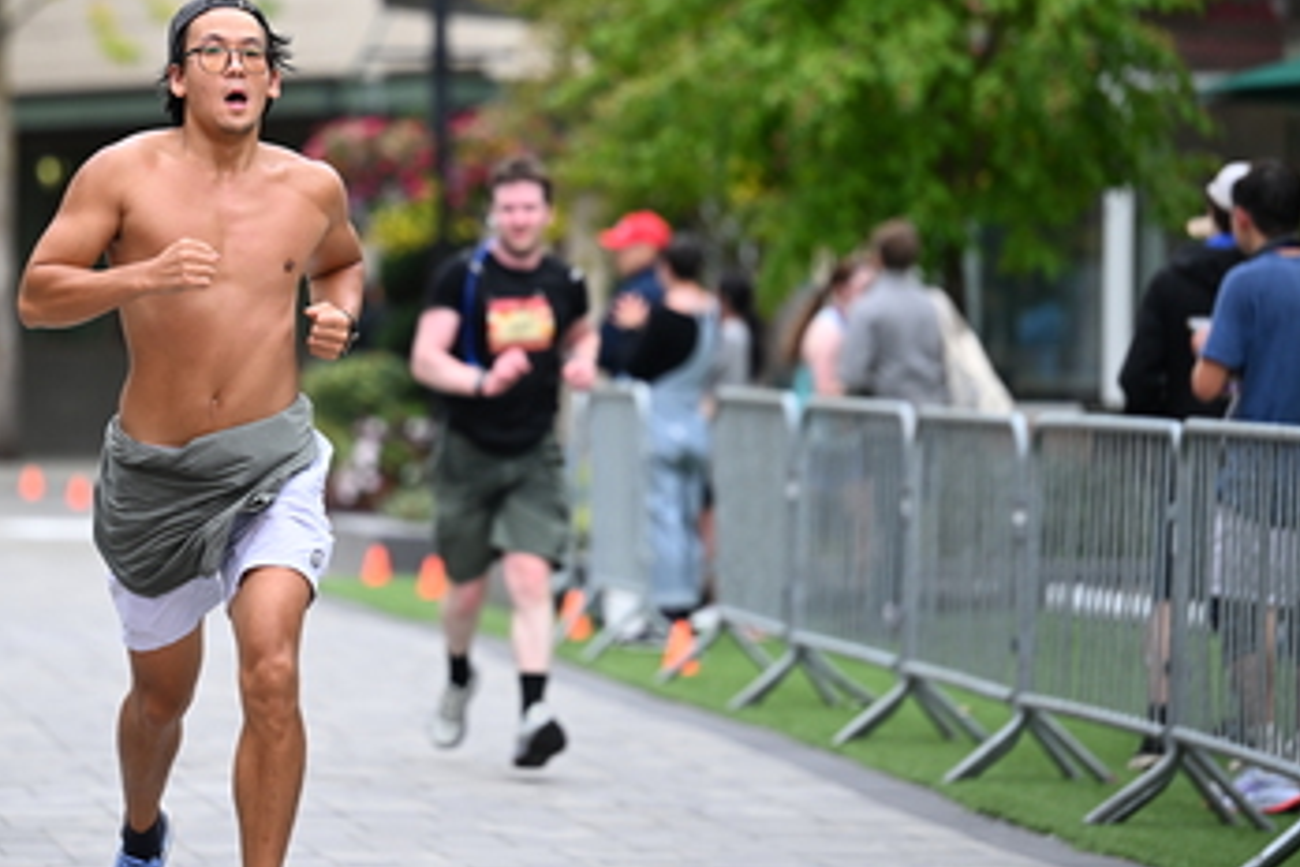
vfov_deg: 6.0
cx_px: 284
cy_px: 293
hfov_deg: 9.0
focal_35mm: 229
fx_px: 8269
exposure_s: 1/2000
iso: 640
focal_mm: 145
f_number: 2.8
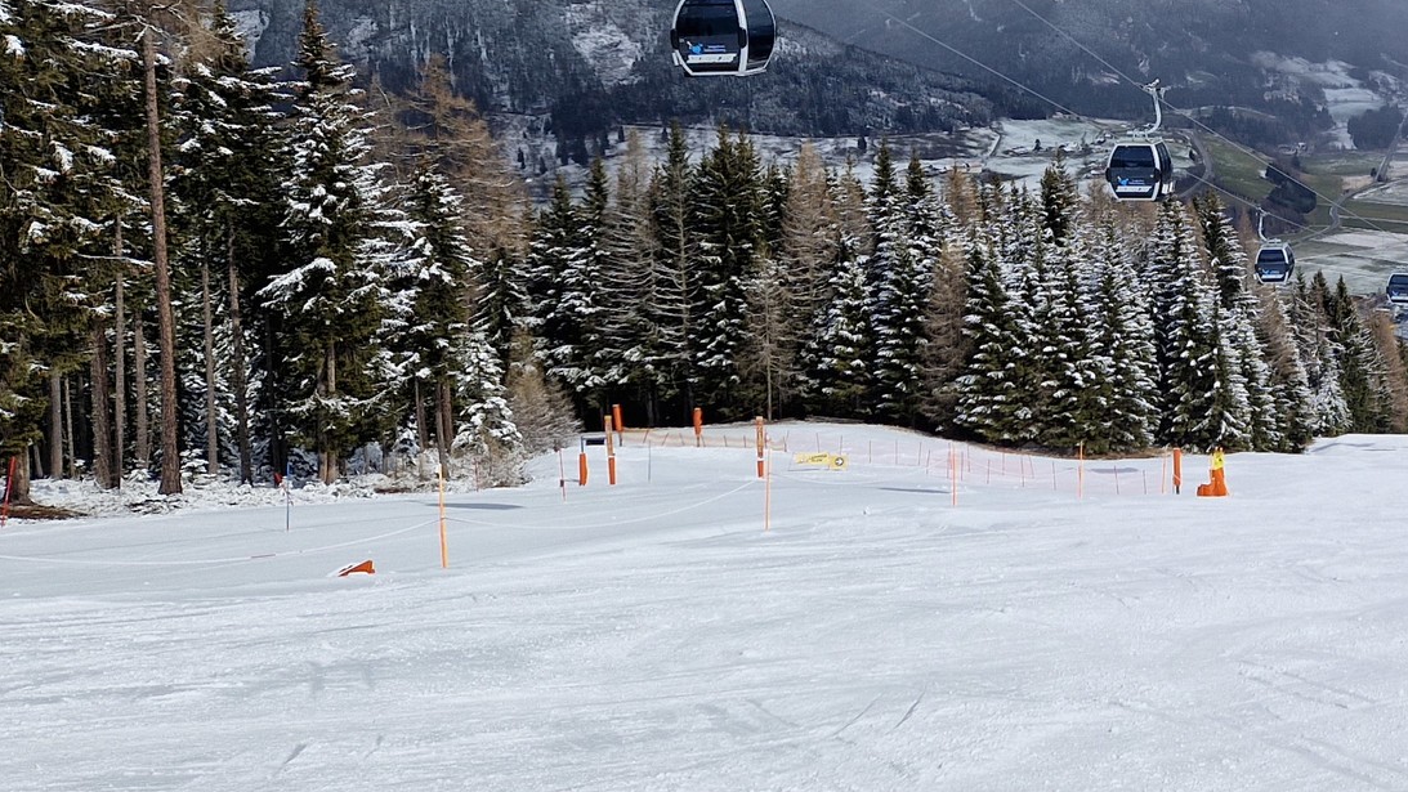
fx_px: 2054
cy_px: 118
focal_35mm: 55
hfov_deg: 34.1
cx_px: 1440
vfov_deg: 21.5
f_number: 1.8
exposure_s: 1/5024
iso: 50
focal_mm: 5.4
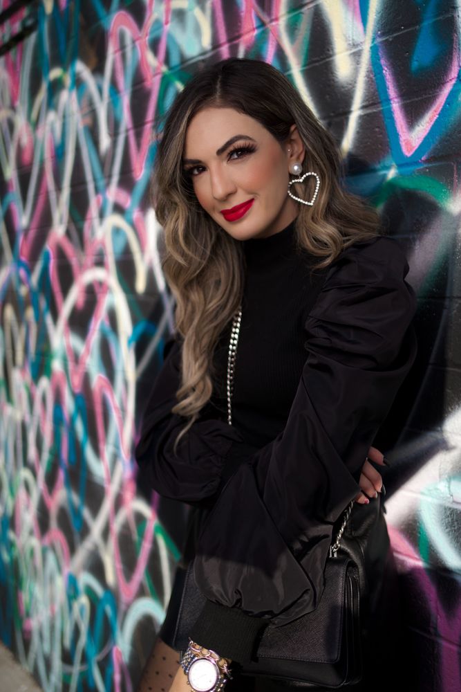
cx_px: 230
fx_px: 672
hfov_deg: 37.9
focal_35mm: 35
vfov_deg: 54.4
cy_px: 346
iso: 50
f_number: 1.8
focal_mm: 35
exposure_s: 1/4000
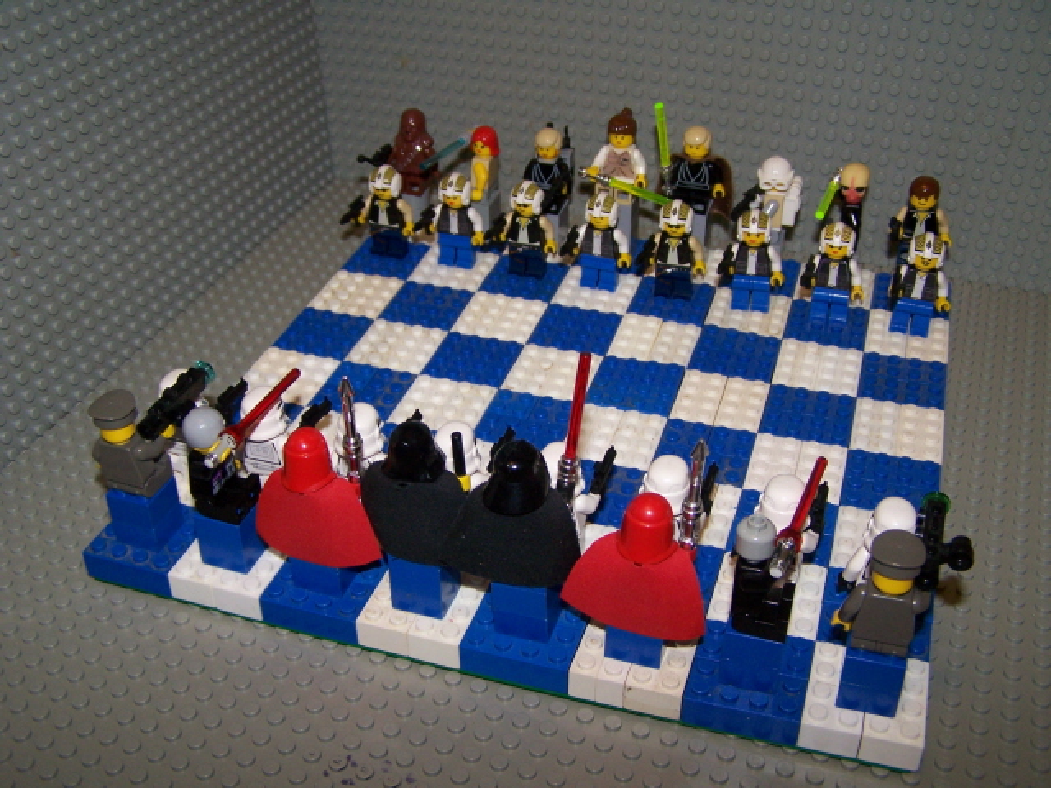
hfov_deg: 49.0
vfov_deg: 37.7
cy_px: 394
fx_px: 1154
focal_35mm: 38
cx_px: 526
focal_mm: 6.3
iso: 140
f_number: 2.8
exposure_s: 1/60
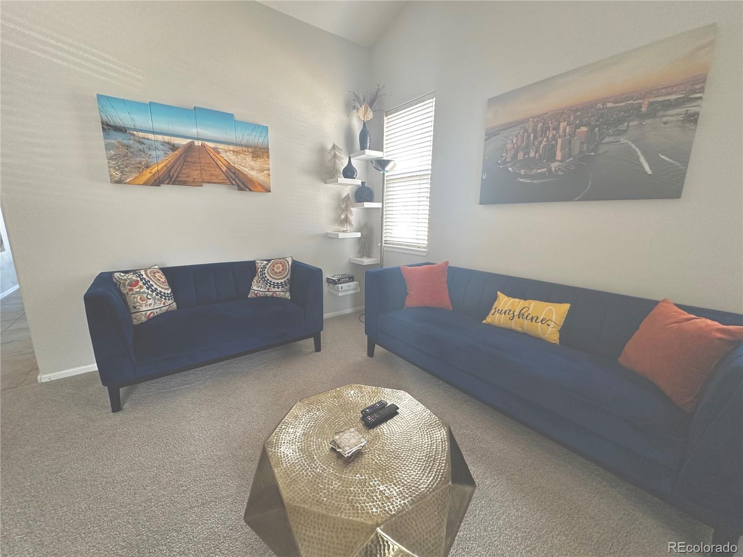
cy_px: 278
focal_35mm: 14
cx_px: 372
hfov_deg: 102.1
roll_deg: -0.9
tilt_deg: -10.8
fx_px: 300
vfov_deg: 85.7
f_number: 2.2
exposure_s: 1/60
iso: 320
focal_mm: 2.22
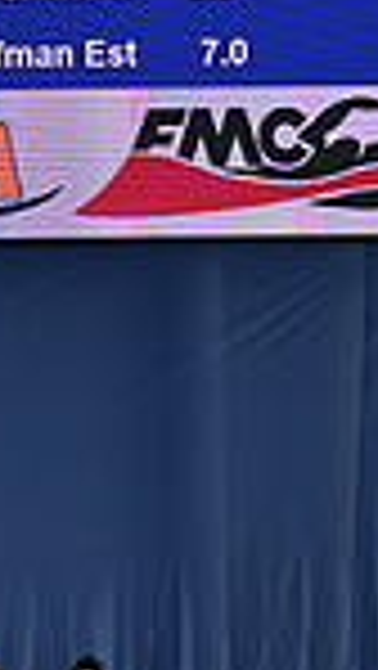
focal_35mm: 359
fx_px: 6386
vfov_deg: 6.0
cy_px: 564
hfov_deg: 3.3
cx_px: -850
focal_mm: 88
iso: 250
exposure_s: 1/500
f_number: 2.8
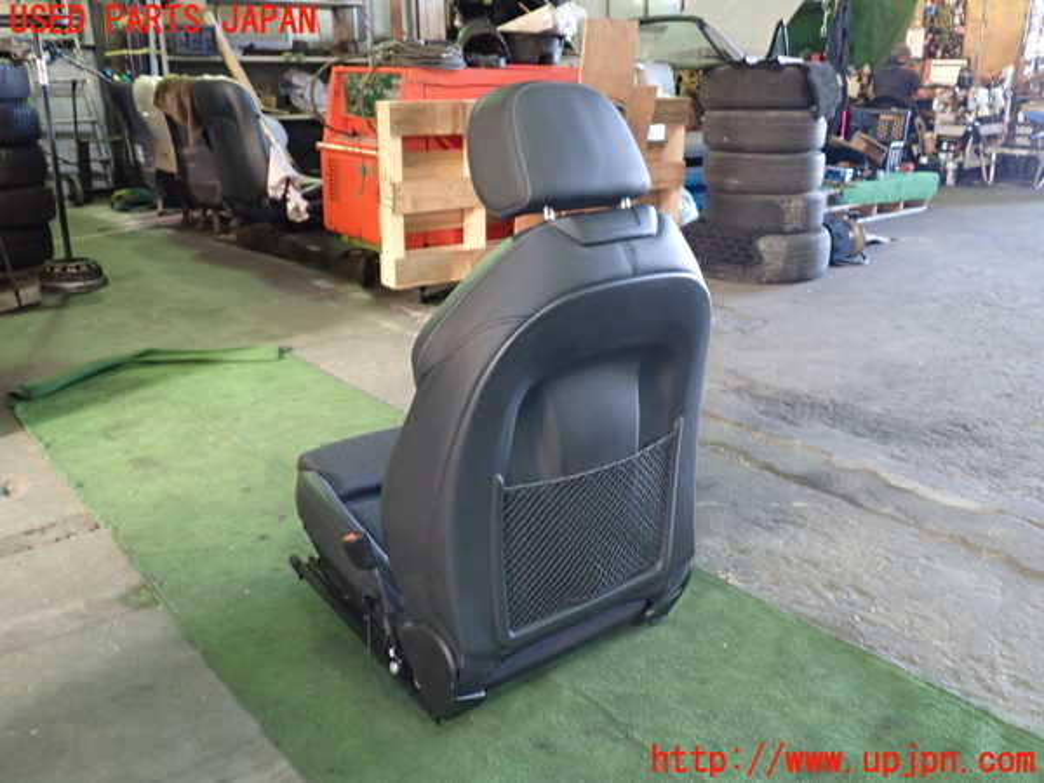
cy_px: 392
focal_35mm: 30
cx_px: 522
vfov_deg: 46.8
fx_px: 905
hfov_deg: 60.0
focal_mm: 5.4
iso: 400
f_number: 2.3
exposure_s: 1/30
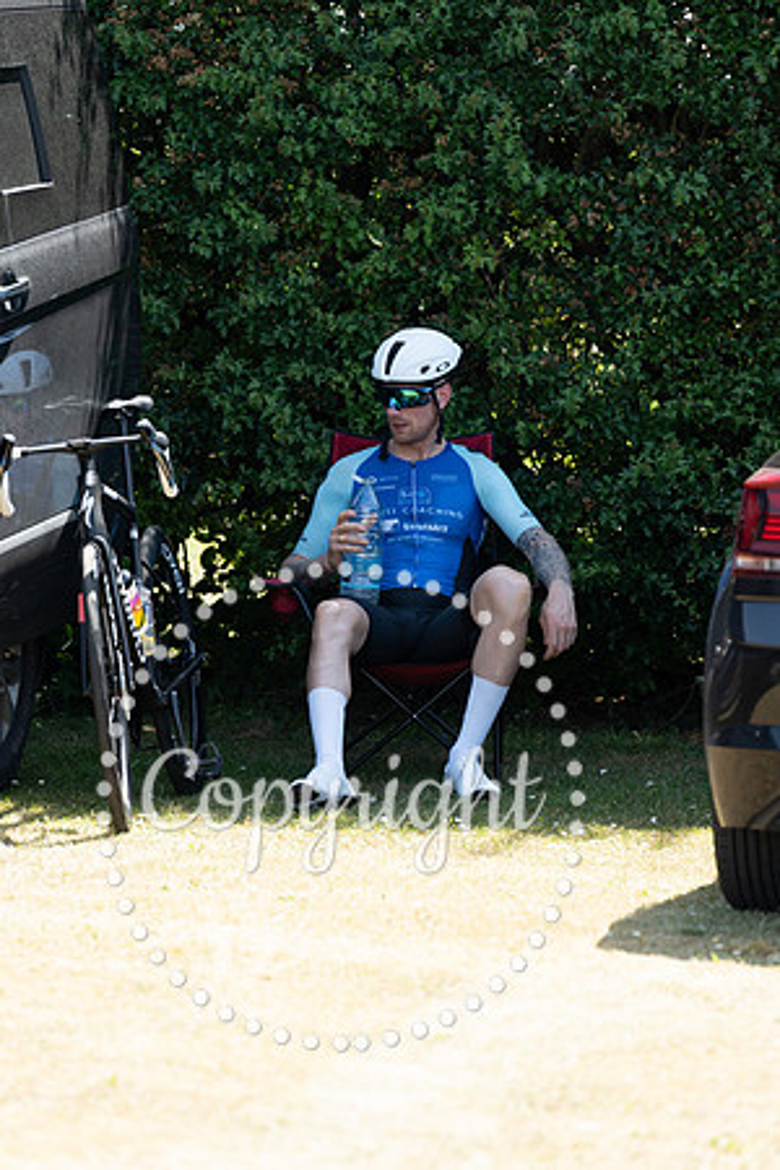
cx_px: 390
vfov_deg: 10.3
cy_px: 585
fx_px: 6499
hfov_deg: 6.9
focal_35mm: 200
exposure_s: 1/1000
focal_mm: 200
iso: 640
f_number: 4.5
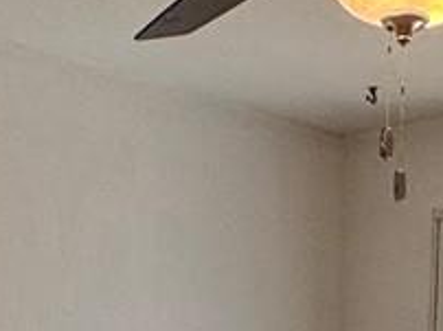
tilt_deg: -13.4
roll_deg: -0.7
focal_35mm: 111
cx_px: 219
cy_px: 846
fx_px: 1419
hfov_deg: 17.7
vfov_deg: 10.9
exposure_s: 1/120
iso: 125
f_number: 2.2
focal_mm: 2.22
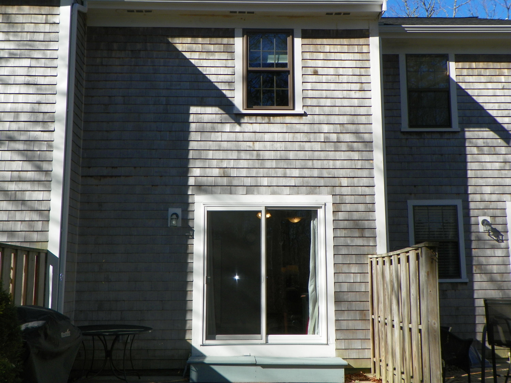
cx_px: 256
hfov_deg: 45.8
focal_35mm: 41
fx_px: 605
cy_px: 192
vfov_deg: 35.1
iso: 64
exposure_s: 1/320
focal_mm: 7.3
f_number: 5
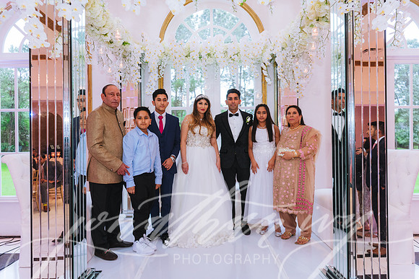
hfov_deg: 73.7
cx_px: 210
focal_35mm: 24
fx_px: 279
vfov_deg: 53.2
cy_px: 140
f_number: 2.8
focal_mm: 24
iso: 800
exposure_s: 1/200
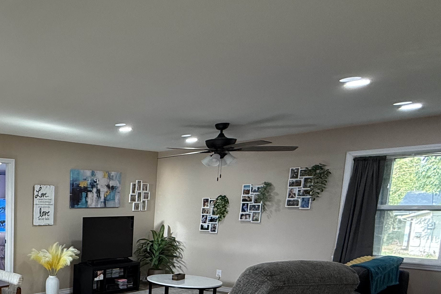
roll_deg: +0.1
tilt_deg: -8.2
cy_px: 260
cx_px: -16
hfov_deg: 47.0
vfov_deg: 38.5
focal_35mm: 32
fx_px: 392
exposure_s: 1/120
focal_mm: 2.22
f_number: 2.2
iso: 200
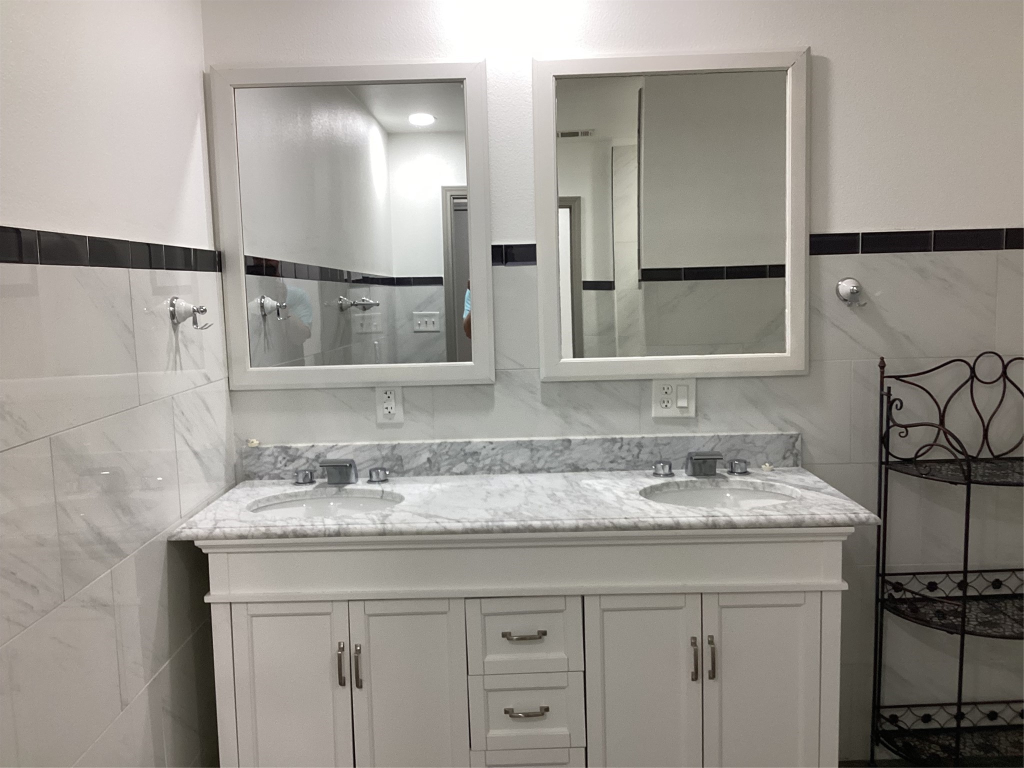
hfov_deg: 58.4
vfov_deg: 45.4
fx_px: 917
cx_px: 512
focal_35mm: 31
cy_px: 384
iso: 100
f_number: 2.4
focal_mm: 3.3
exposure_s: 1/60
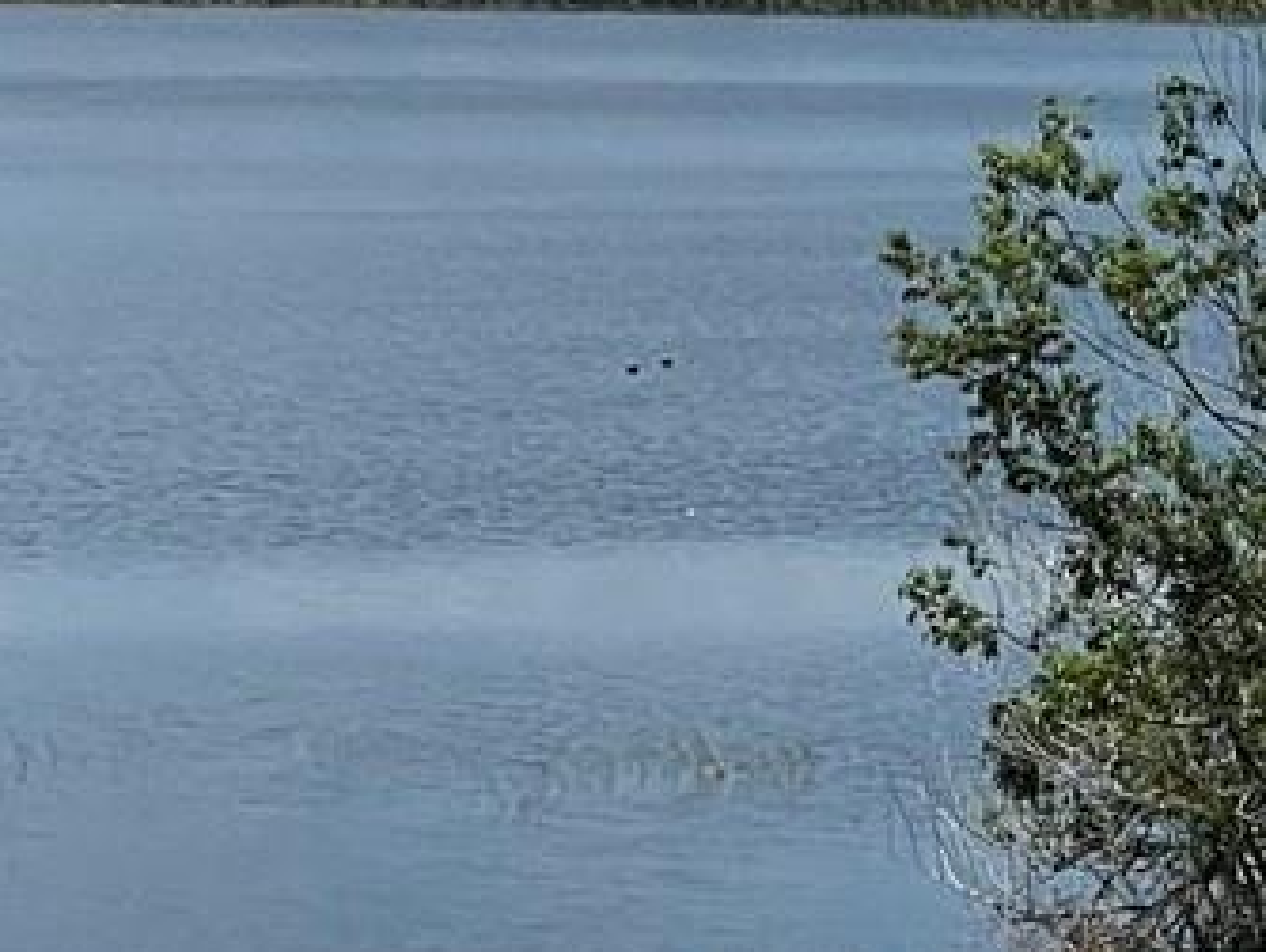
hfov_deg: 7.9
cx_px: 967
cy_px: -360
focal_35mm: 249
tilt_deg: +2.2
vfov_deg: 5.9
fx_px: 9113
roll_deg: -0.5
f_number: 2
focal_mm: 6
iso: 25
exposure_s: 1/3425
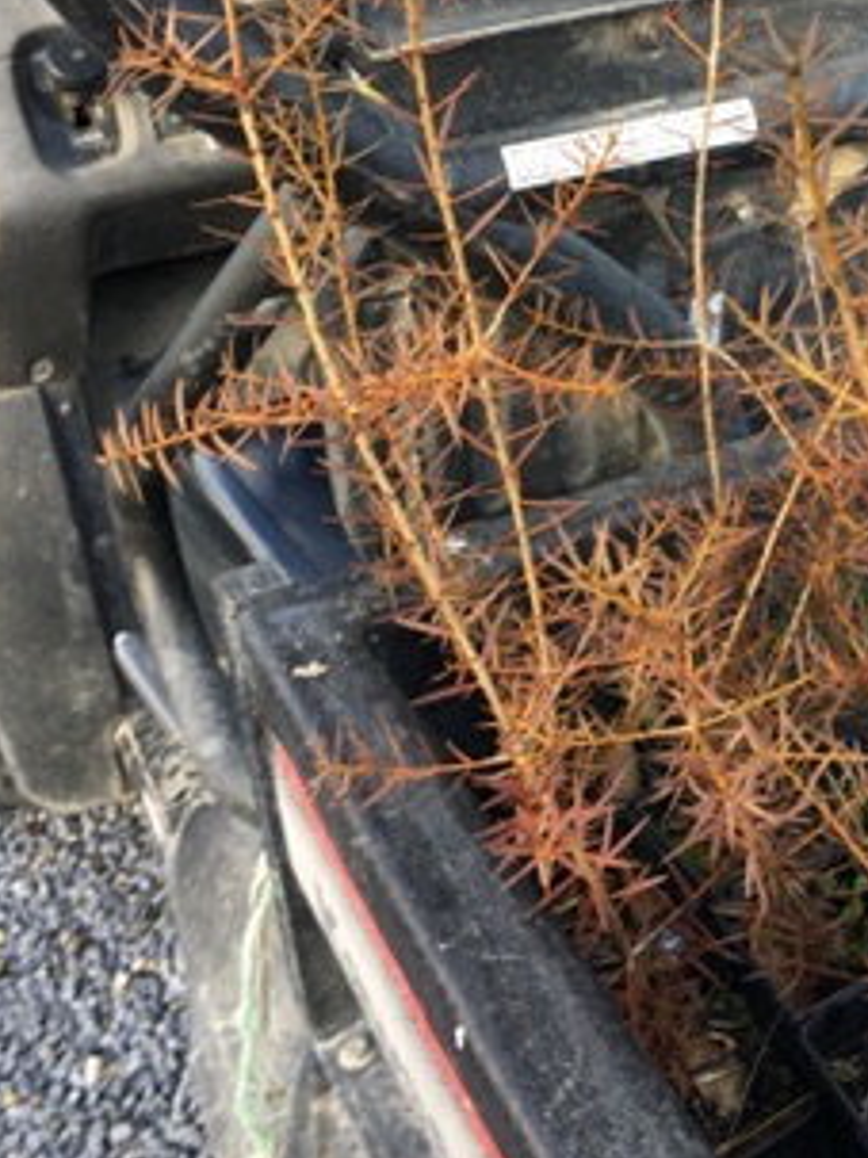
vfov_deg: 40.3
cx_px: 669
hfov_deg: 30.9
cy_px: 317
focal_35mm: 46
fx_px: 1539
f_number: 2.2
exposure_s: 1/50
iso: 25
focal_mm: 4.15
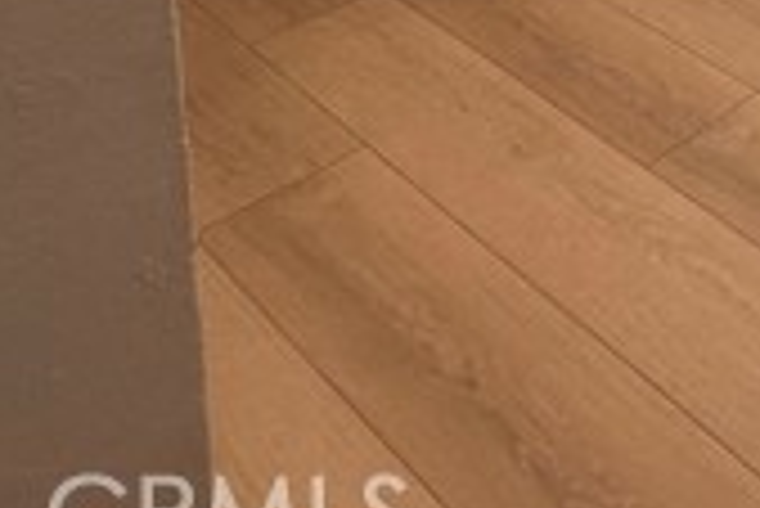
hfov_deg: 26.5
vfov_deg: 17.7
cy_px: -499
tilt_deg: -9.0
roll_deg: -3.9
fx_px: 1162
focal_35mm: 55
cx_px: 1133
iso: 160
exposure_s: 1/120
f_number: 2.2
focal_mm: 2.22
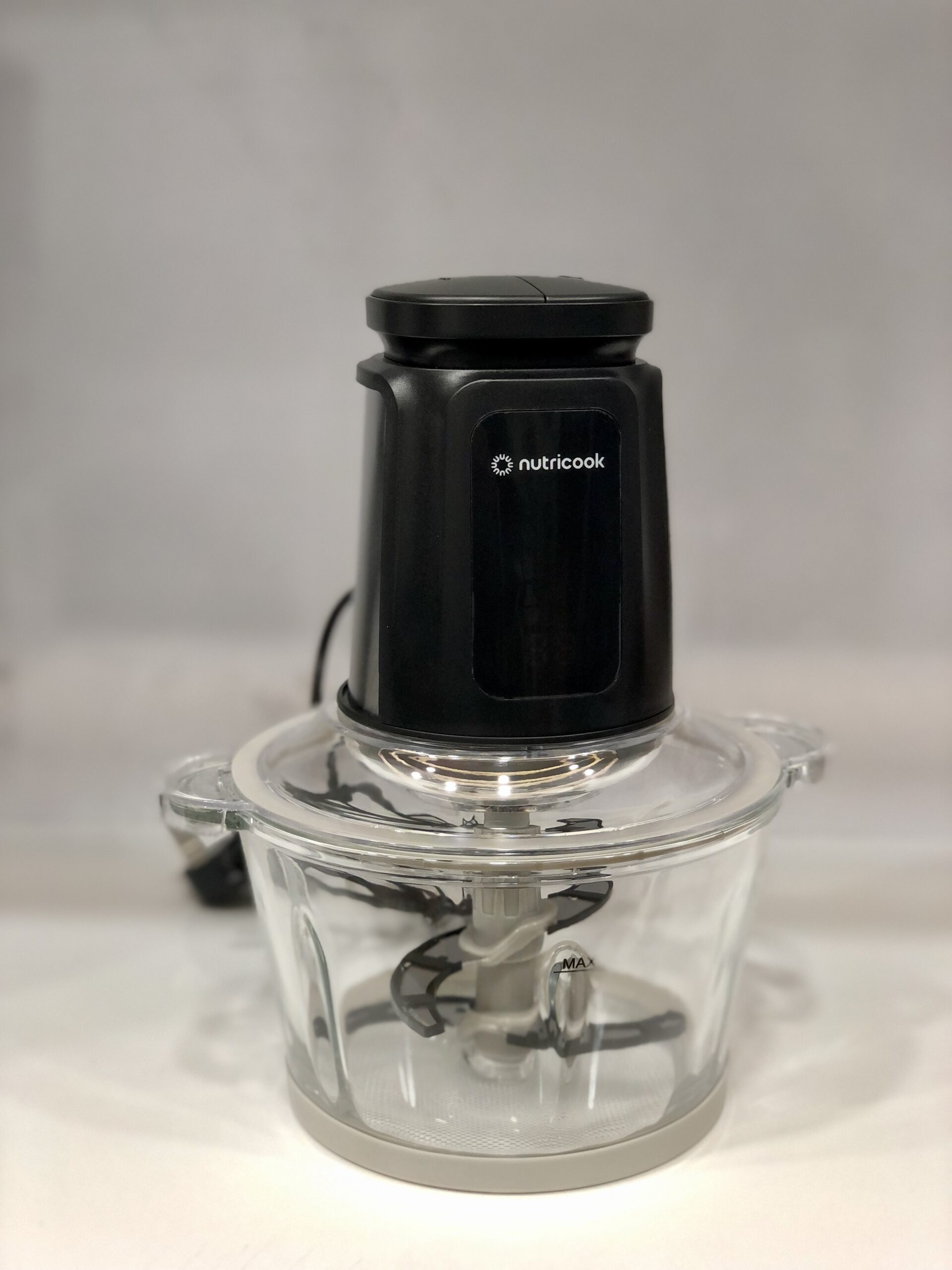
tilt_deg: -13.2
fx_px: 1907
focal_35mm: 52
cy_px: 635
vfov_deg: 36.8
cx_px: 476
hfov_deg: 28.0
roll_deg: +0.3
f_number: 2.4
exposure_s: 1/50
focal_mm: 6
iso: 80
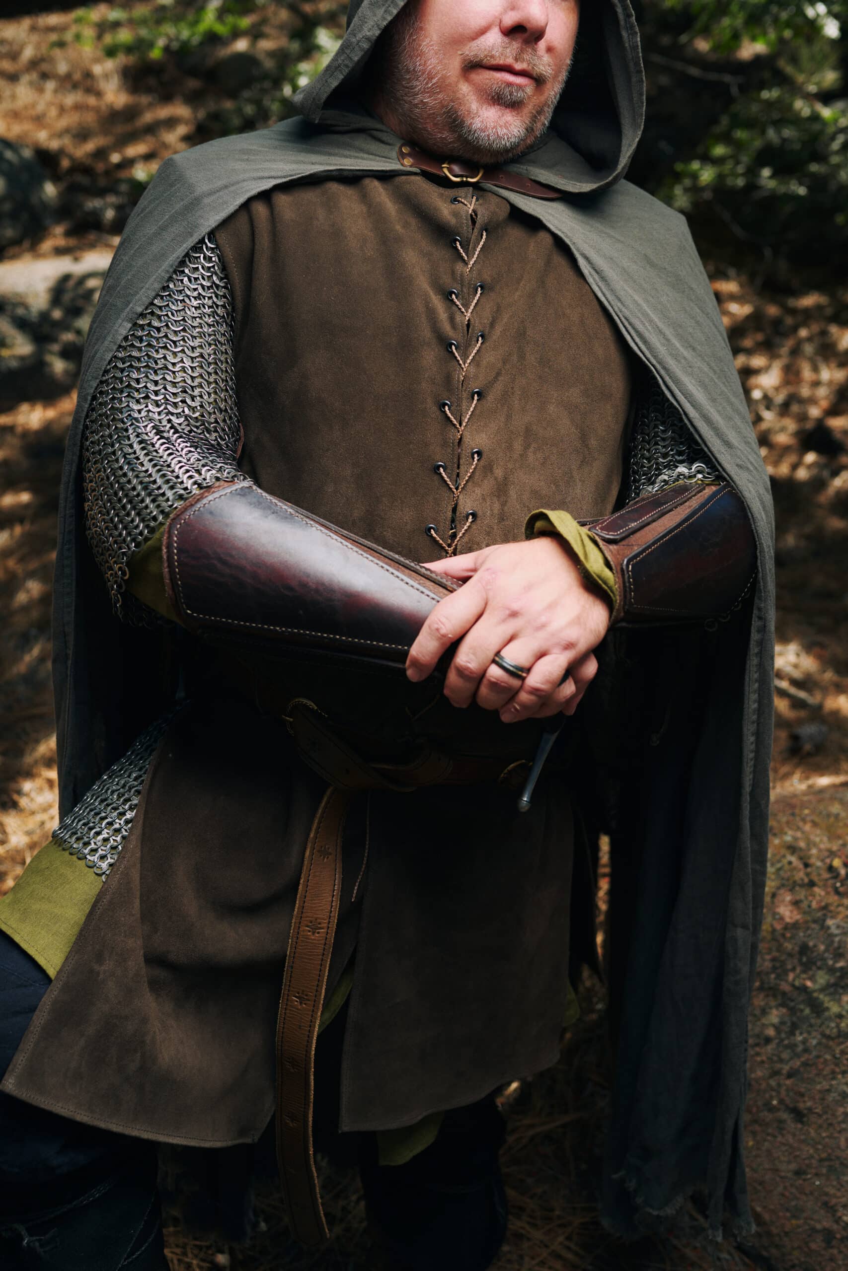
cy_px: 636
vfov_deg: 54.4
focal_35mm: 35
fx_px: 1236
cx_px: 424
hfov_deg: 37.9
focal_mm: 35
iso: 32
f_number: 3.5
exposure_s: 1/200
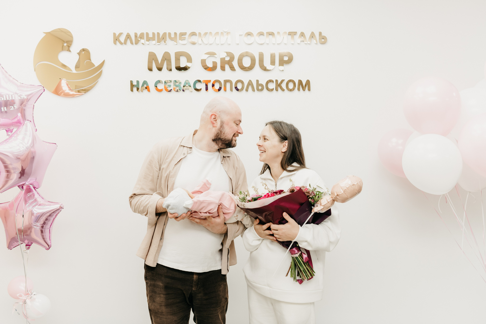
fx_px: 465
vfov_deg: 38.4
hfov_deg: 55.1
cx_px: 243
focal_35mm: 34
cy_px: 162
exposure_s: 1/160
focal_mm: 34
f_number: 4
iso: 250
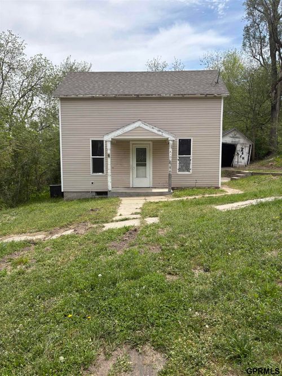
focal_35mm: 26
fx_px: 283
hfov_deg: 53.0
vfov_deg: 67.3
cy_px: 188
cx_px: 141
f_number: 1.6
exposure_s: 1/3125
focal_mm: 5.96
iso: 50
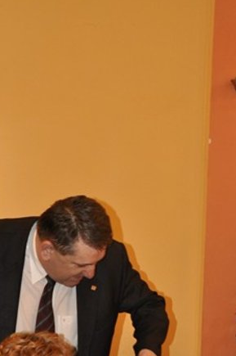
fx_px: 798
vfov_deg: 23.5
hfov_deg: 16.8
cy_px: 397
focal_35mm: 81
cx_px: 109
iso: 800
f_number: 3.8
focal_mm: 24
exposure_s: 1/60
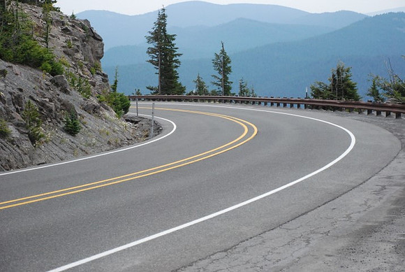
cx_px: 202
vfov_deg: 14.8
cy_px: 136
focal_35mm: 93
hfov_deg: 21.9
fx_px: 1048
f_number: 5.3
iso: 1600
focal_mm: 62
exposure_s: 1/4000
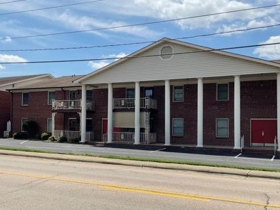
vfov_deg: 39.6
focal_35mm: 36
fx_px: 291
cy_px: 117
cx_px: 151
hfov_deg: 51.3
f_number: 1.8
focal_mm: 3
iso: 16
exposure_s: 1/2538
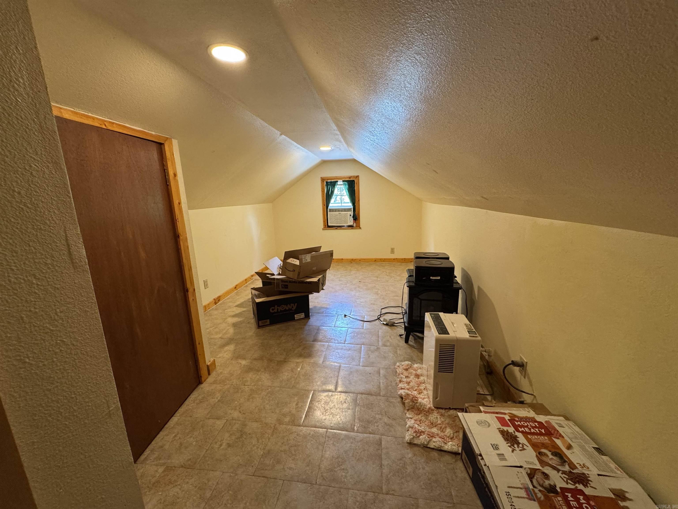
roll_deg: +1.1
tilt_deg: -12.6
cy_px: 254
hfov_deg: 102.1
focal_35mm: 14
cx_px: 339
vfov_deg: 85.7
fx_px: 274
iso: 250
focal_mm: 2.22
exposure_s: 1/60
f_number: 2.2
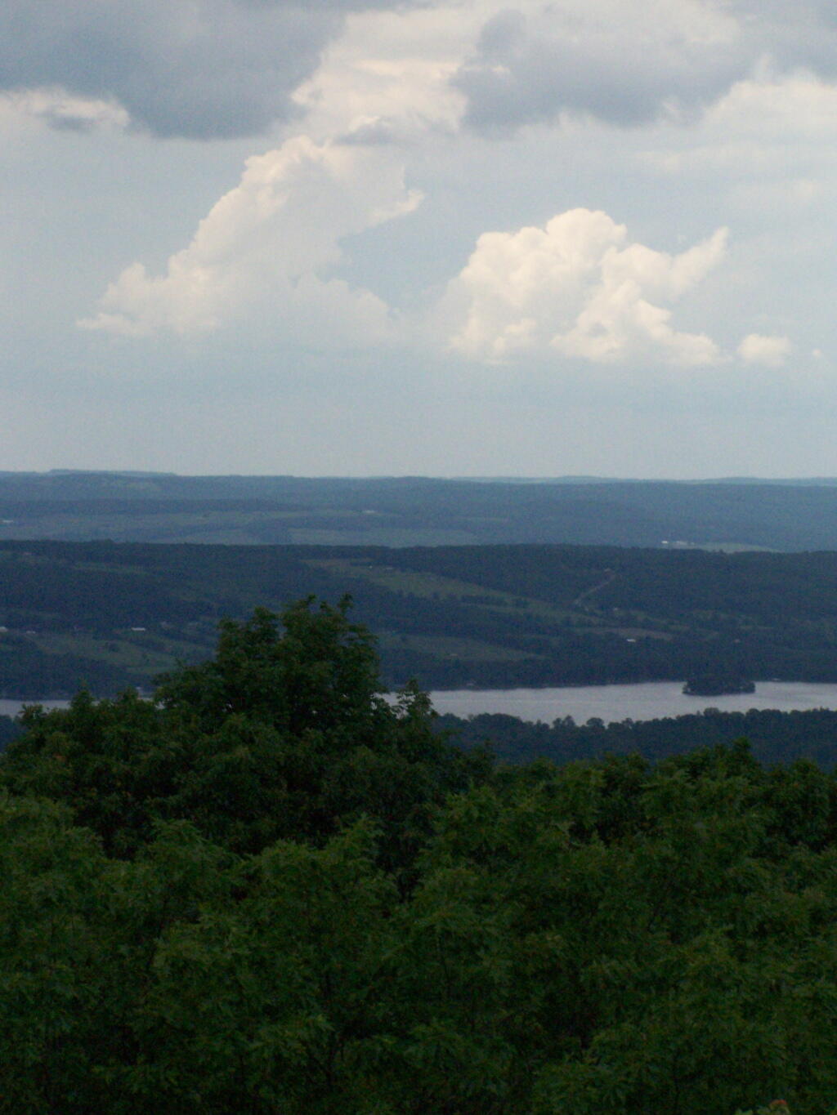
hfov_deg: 9.3
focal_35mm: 159
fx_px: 5125
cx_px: 418
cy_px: 558
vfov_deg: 12.4
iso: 400
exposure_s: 1/1600
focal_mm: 26.4
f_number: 6.3
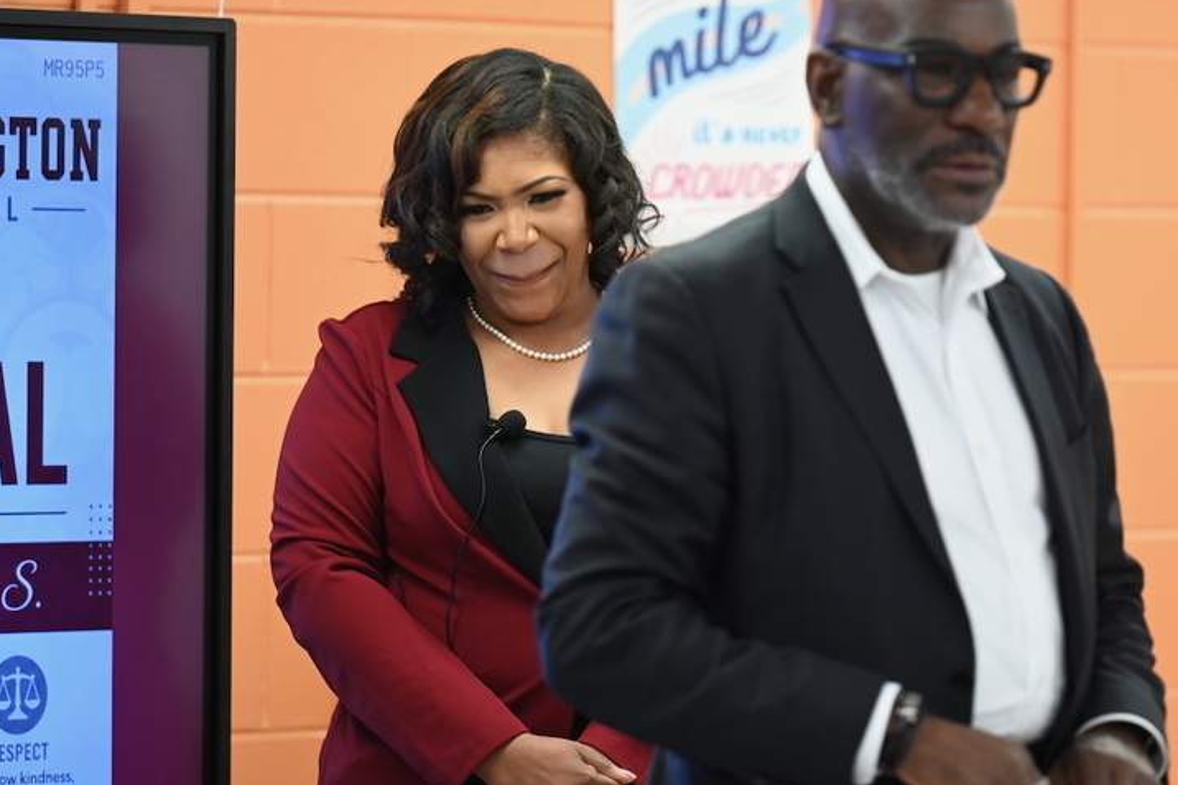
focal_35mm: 236
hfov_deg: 8.7
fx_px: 7720
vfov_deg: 5.8
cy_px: 301
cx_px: 826
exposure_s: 1/200
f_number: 2.8
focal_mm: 165
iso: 1400
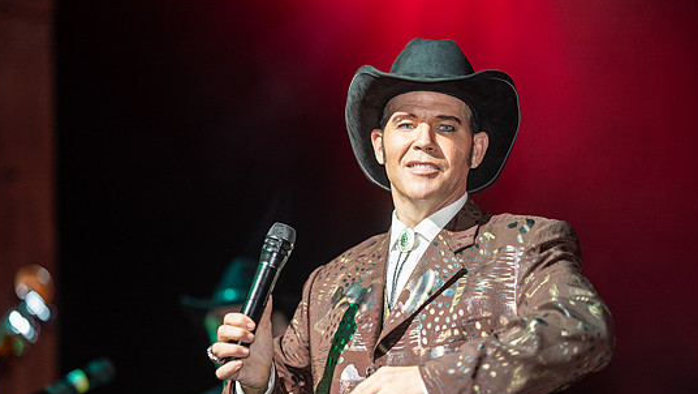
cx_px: 342
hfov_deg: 14.0
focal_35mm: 153
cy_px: 243
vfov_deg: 7.9
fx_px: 2833
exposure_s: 1/250
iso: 500
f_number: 1.8
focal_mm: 135
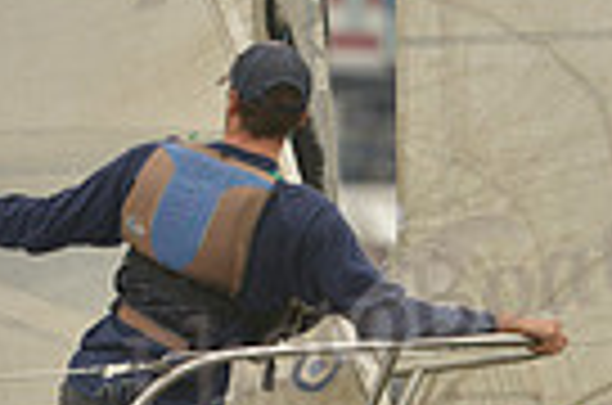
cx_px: 994
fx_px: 21777
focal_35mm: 1284
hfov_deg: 1.6
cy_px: 479
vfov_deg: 1.1
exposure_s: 1/1250
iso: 400
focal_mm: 300
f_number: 6.3
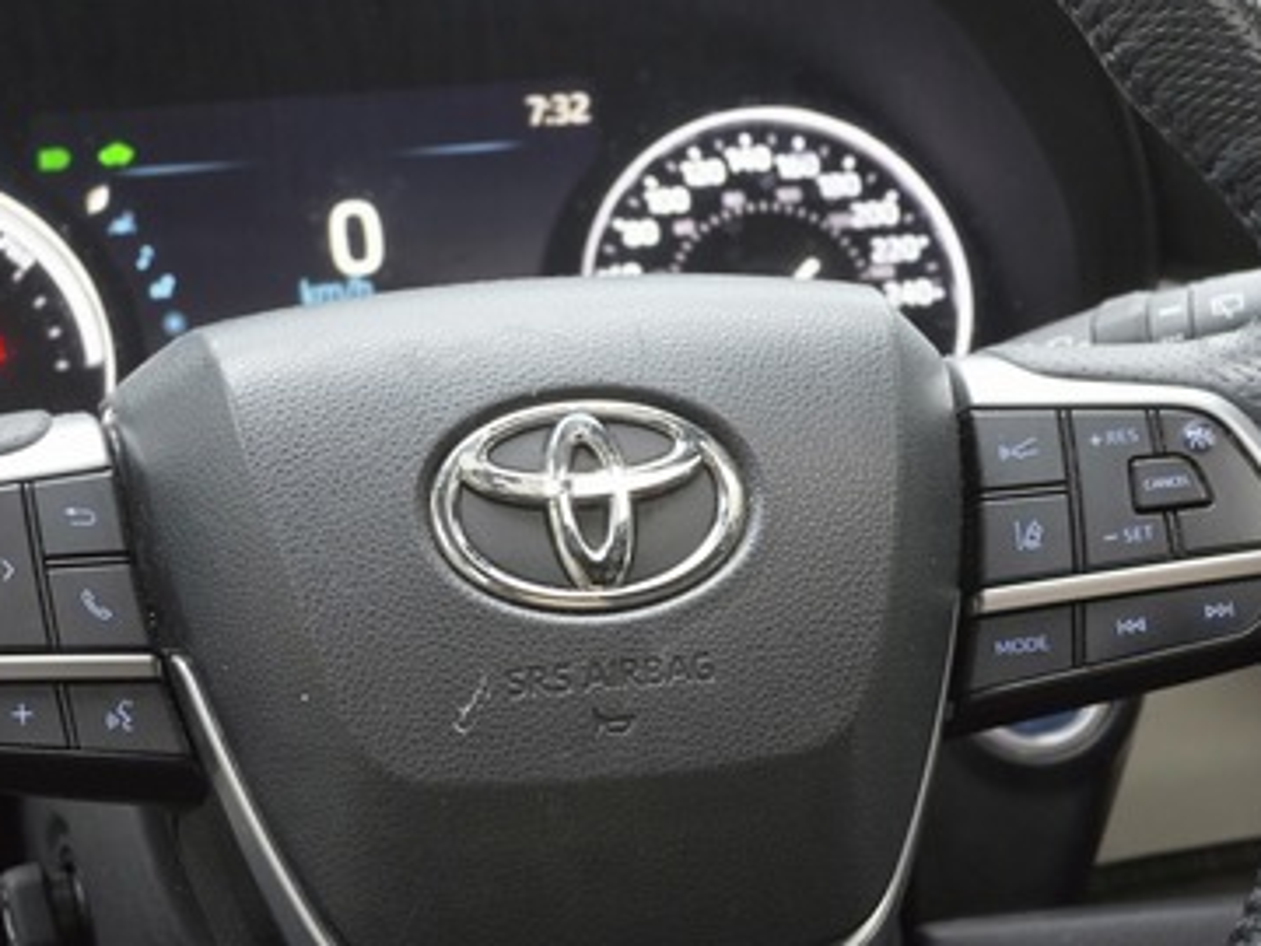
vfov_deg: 11.1
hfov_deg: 14.7
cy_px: 489
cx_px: 557
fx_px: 4881
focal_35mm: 134
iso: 640
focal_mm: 18.6
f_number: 2.9
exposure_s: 1/33.3
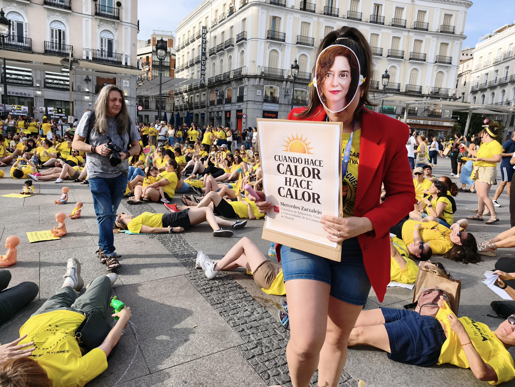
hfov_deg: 73.9
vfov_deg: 58.9
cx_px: 258
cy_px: 194
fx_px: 342
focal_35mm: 23
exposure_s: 1/1762
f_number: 1.62
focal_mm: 6.45
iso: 50
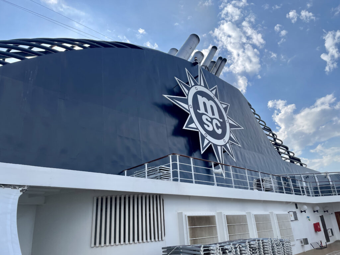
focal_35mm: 26
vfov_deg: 53.1
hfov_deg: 67.3
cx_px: 170
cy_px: 128
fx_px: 255
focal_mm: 4.2
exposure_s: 1/3610
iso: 32
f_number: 1.6
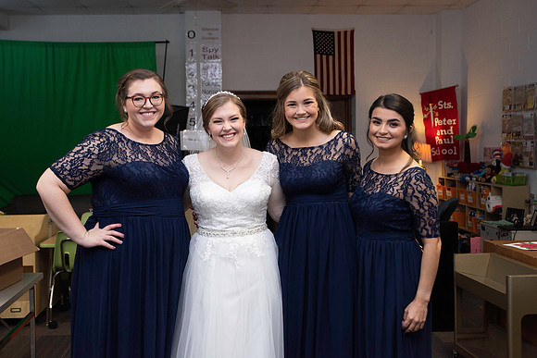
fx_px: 596
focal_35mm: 40
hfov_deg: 48.4
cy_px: 159
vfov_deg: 33.4
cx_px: 239
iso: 640
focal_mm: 36
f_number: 4.5
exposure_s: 1/200
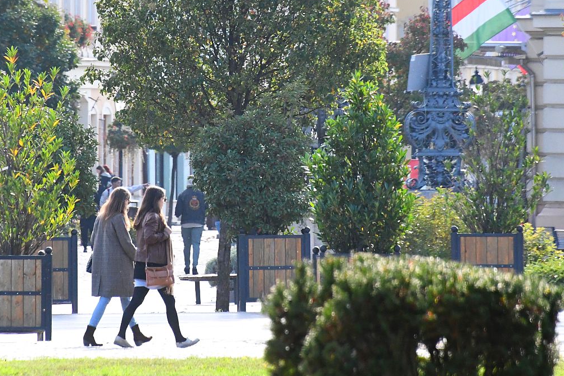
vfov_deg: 1.9
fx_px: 11250
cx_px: 246
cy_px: 94
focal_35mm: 718
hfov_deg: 2.9
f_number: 6.3
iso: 5000
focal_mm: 300
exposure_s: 1/2500
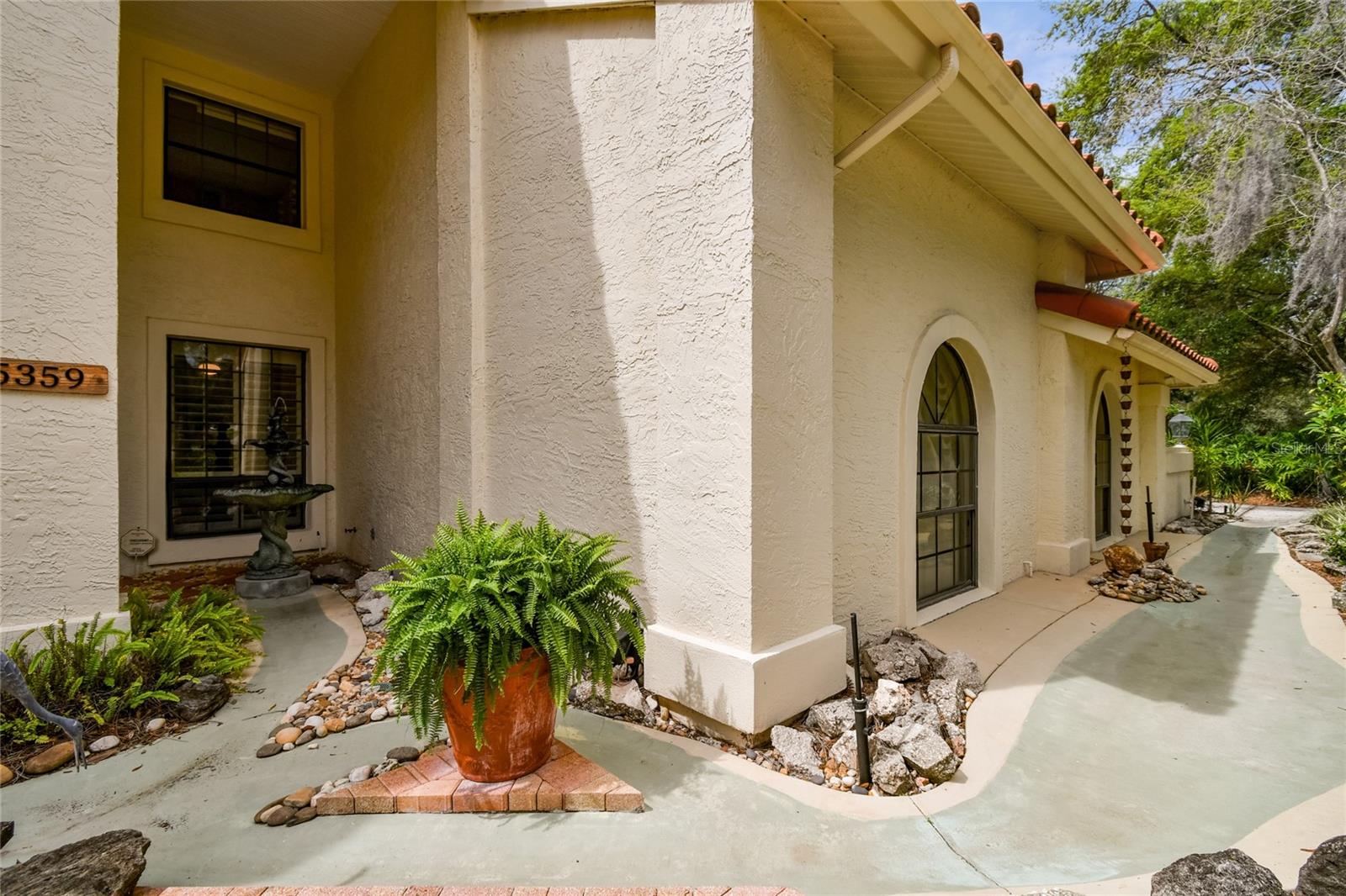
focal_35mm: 15
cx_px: 673
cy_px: 448
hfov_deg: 100.4
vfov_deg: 77.3
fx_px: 561
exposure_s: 1/160
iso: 100
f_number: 7.1
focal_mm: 10
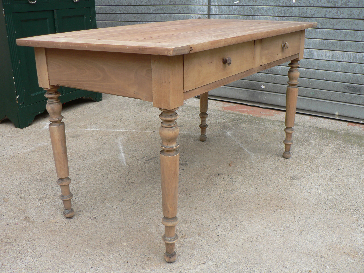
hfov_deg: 51.4
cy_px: 136
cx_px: 182
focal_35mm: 36
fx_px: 379
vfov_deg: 39.7
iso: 80
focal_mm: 6
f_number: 2.8
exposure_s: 1/200
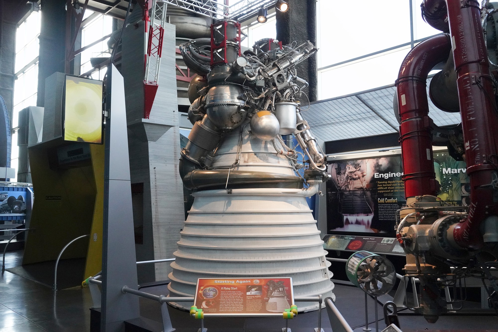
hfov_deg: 57.2
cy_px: 166
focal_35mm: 33
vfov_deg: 40.0
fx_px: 457
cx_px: 249
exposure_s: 1/100
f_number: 13
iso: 8000
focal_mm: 33
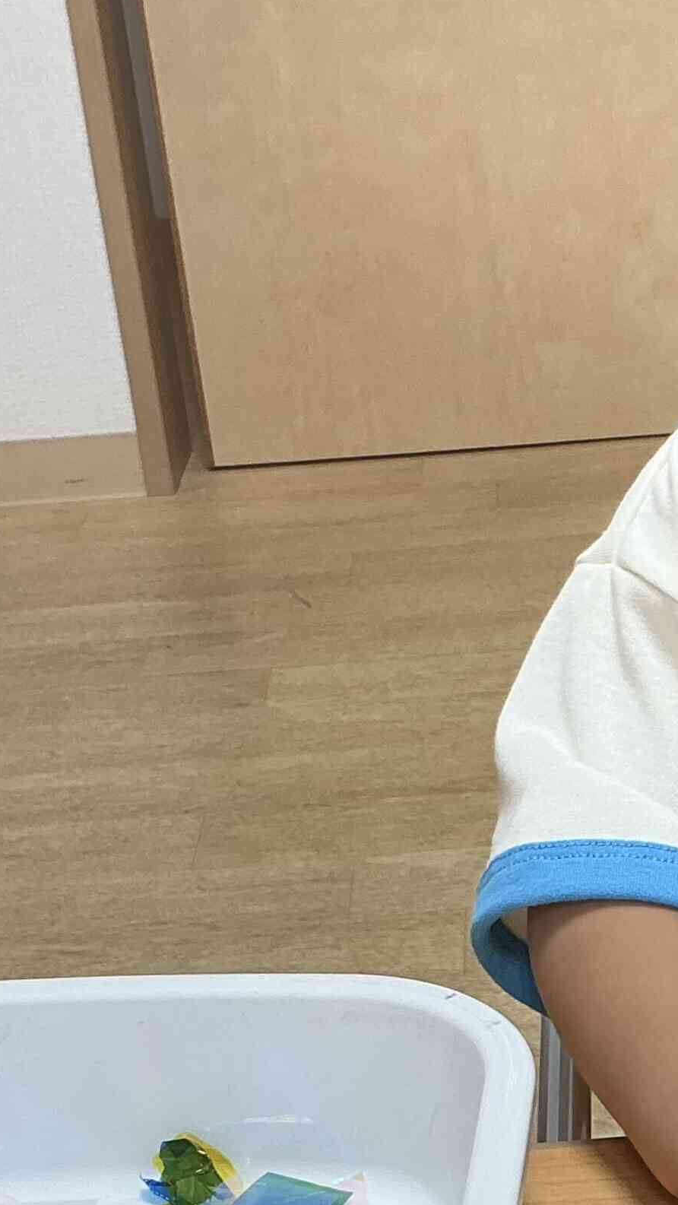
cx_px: 756
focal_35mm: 65
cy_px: 810
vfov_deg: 32.1
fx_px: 2077
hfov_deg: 17.9
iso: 50
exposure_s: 1/100
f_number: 1.8
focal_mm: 3
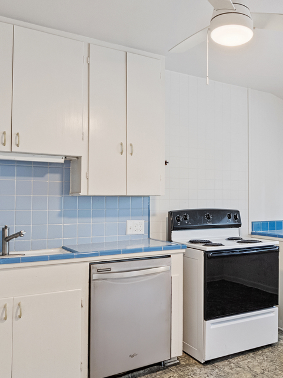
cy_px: 208
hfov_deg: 40.0
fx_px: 370
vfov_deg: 53.9
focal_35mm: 34
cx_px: 229
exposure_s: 1/5
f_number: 8
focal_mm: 14
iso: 500
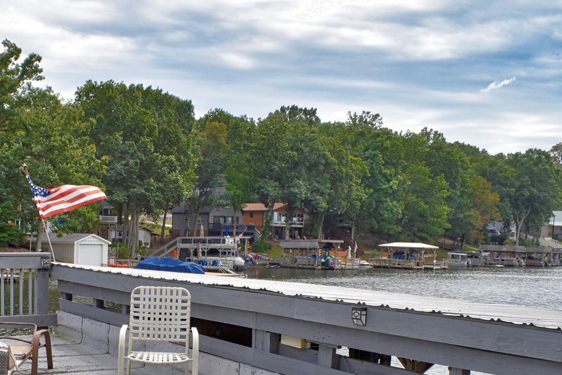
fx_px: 780
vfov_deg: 26.4
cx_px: 150
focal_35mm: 50
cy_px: 306
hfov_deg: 38.7
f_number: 9
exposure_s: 1/200
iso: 100
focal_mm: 18
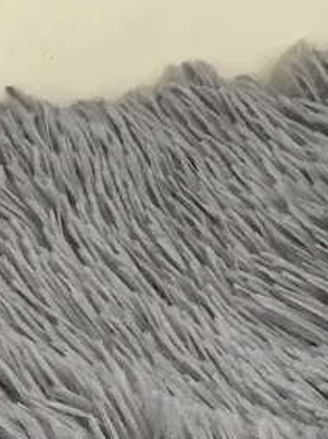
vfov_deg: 14.1
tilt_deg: -51.4
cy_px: 632
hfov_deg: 10.4
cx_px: -317
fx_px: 1670
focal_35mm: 132
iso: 80
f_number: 2.4
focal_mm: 3.3
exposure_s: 1/33
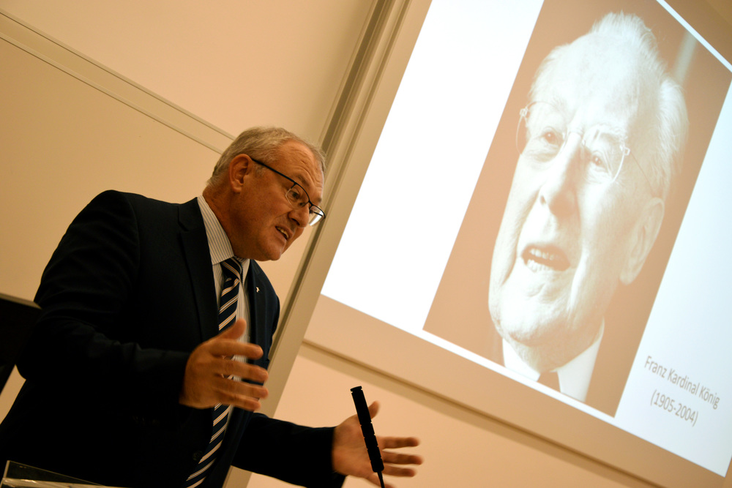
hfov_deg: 33.4
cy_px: 244
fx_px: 1220
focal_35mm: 60
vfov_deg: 22.6
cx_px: 366
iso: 450
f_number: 4.5
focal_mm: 40
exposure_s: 1/60
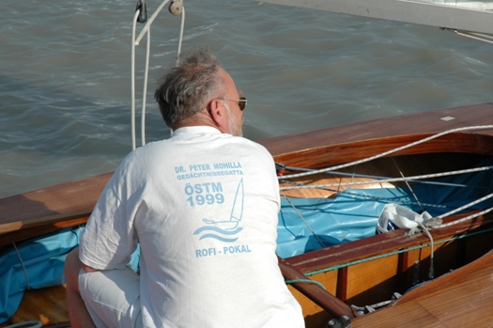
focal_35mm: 128
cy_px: 187
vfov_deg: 10.7
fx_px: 1751
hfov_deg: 16.0
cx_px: 254
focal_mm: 70
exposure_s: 1/400
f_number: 10
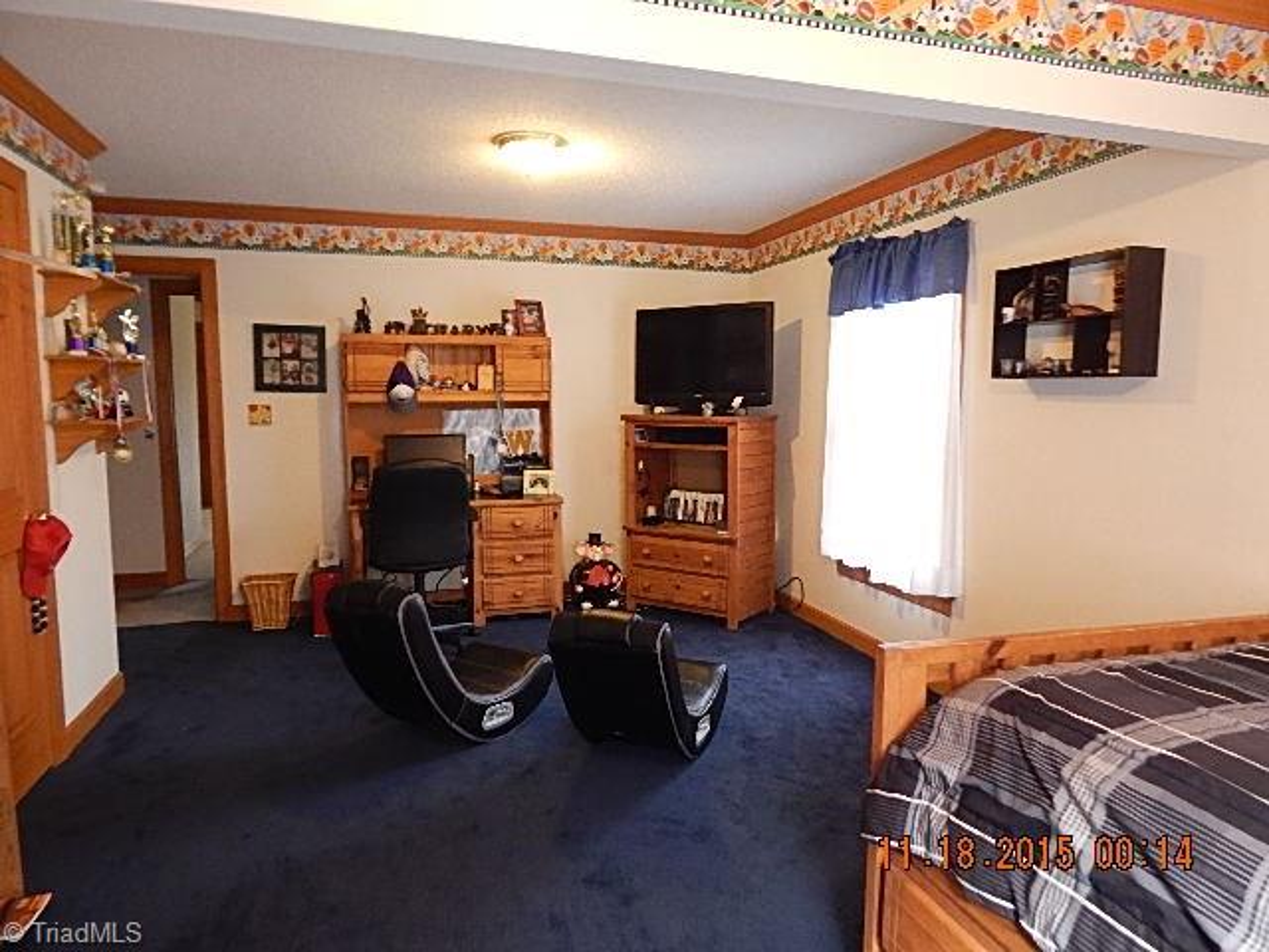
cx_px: 634
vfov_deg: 58.9
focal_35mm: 23
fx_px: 843
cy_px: 476
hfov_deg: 73.9
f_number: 3
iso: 400
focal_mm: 4
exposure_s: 1/10
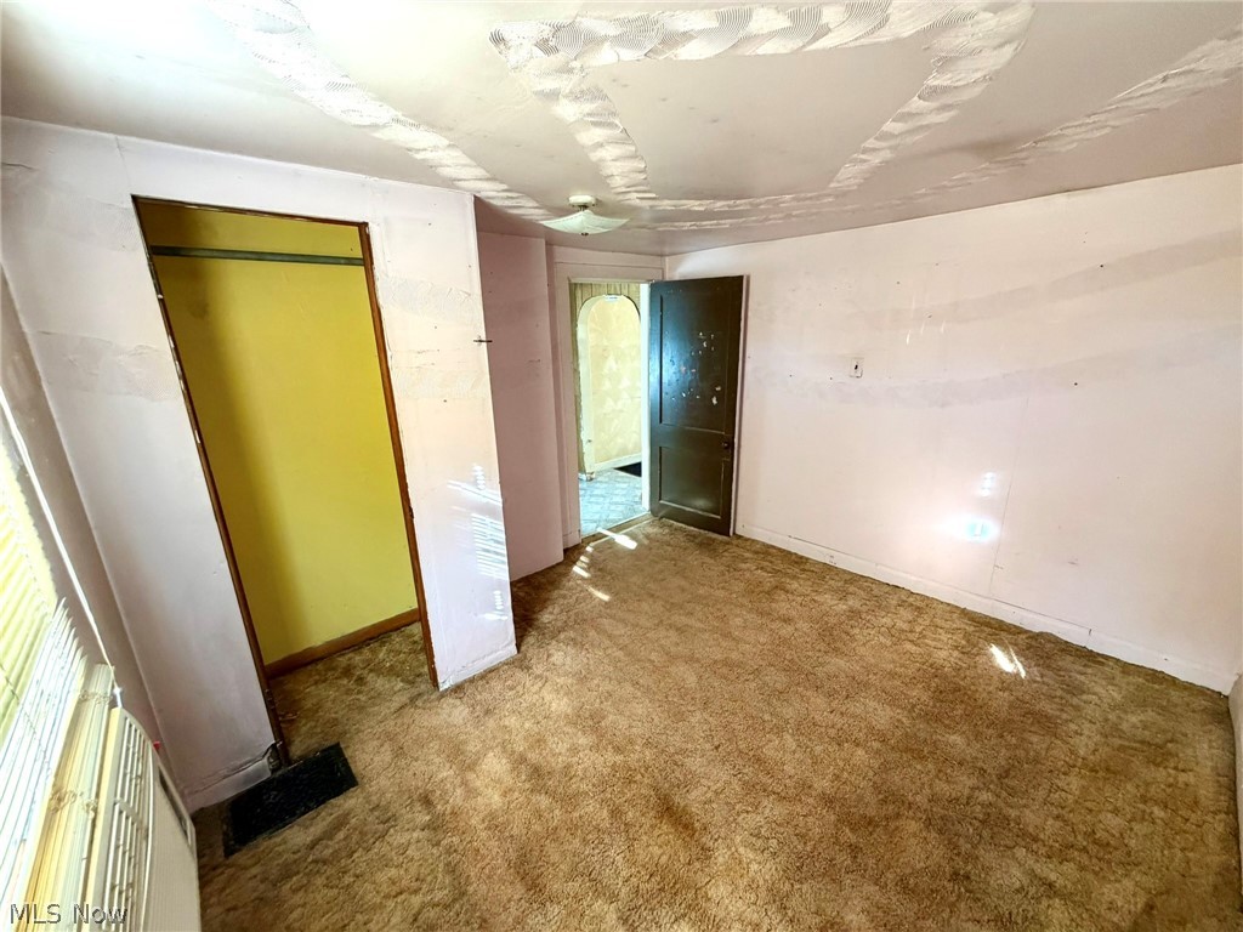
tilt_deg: -14.4
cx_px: 622
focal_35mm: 14
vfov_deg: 85.7
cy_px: 466
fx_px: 503
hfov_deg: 102.1
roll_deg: +2.1
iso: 320
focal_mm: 2.22
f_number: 2.2
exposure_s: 1/60
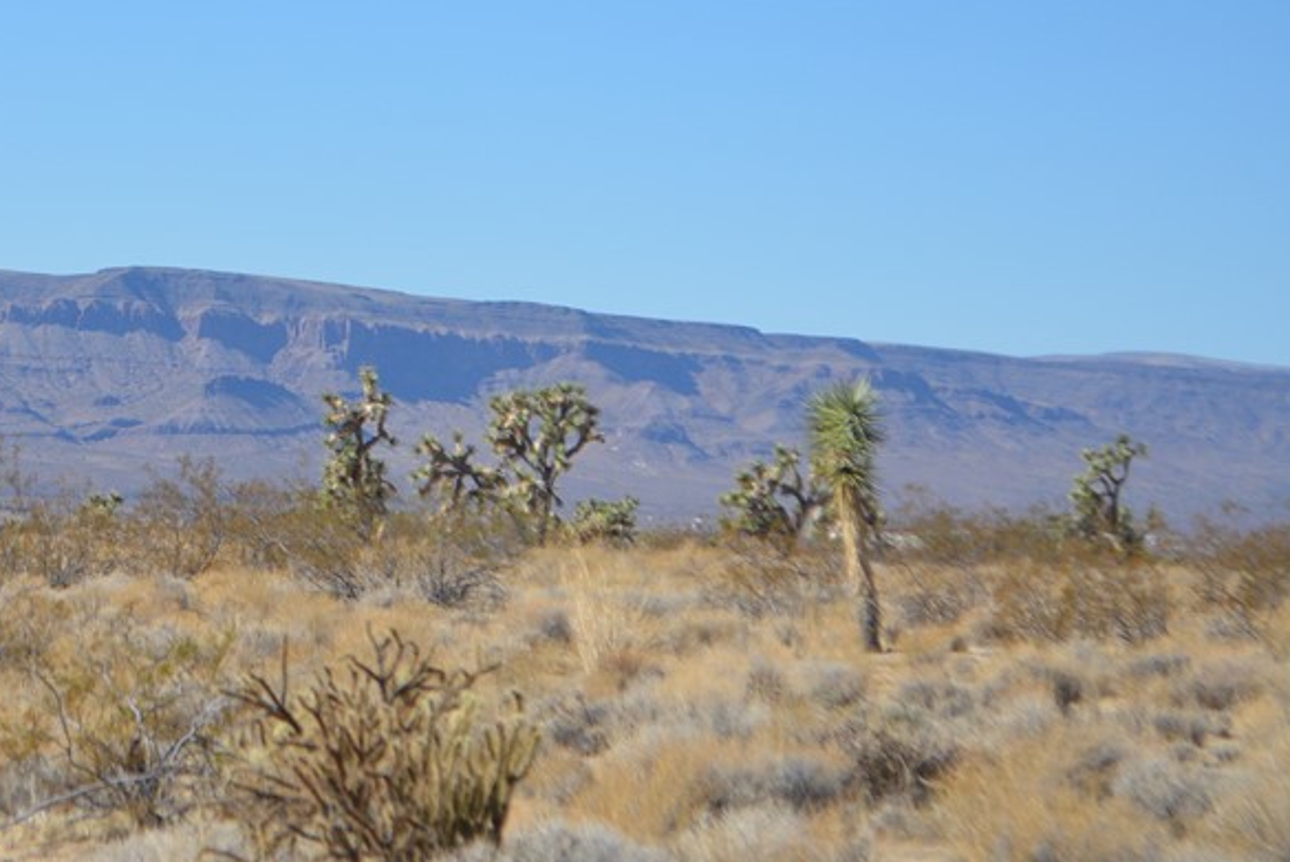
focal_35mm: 153
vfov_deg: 9.0
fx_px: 5484
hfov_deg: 13.3
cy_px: 395
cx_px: 106
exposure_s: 1/1600
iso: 400
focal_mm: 55
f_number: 7.1
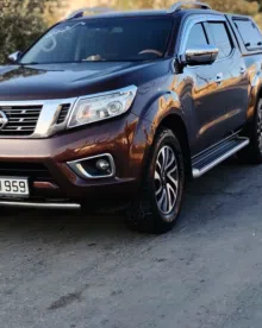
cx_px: 121
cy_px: 111
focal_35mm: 68
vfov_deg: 27.8
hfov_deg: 22.4
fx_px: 661
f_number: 4
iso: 100
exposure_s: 1/196
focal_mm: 5.25
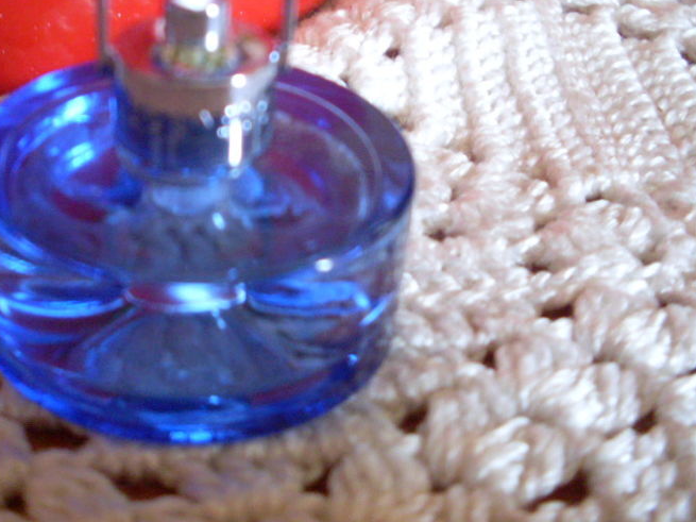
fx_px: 1166
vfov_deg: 25.2
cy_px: 198
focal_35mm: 58
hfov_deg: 32.7
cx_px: 183
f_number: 2.8
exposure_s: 1/10
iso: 200
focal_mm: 6.3
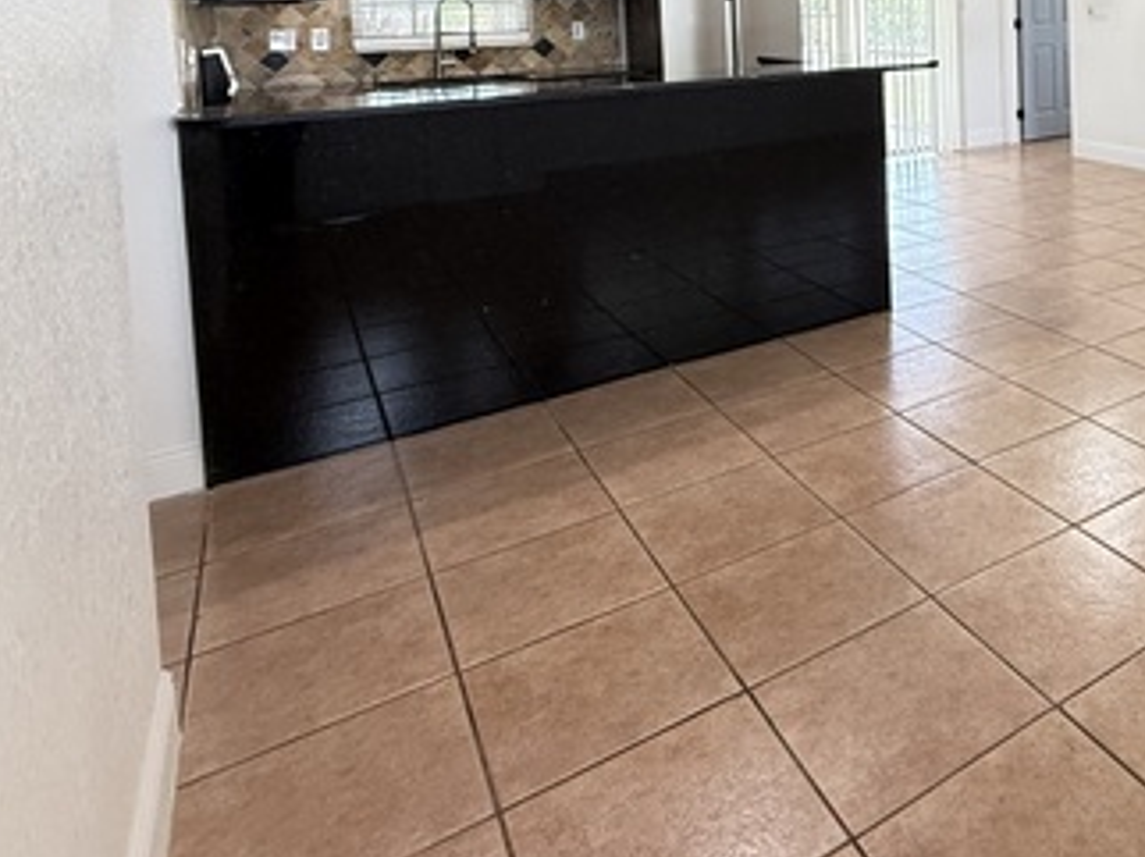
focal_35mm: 29
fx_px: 959
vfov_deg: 43.1
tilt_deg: -3.4
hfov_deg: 53.9
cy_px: 50
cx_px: 1029
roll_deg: +2.4
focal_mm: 2.22
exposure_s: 1/60
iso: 400
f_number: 2.2
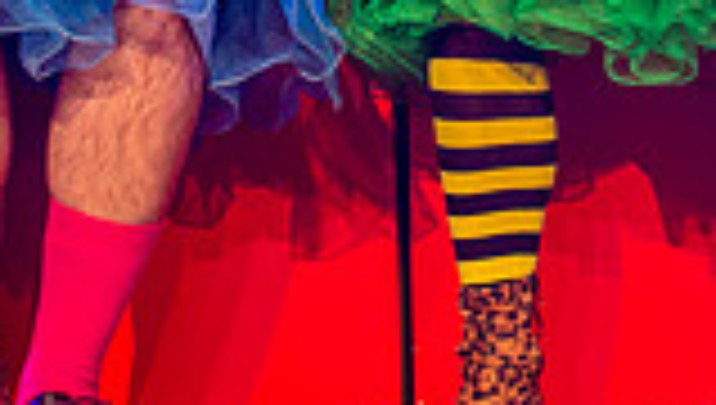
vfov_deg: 3.7
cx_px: 735
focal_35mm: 324
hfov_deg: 6.6
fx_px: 6161
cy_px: -367
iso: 1000
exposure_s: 1/160
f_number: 2.8
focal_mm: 70
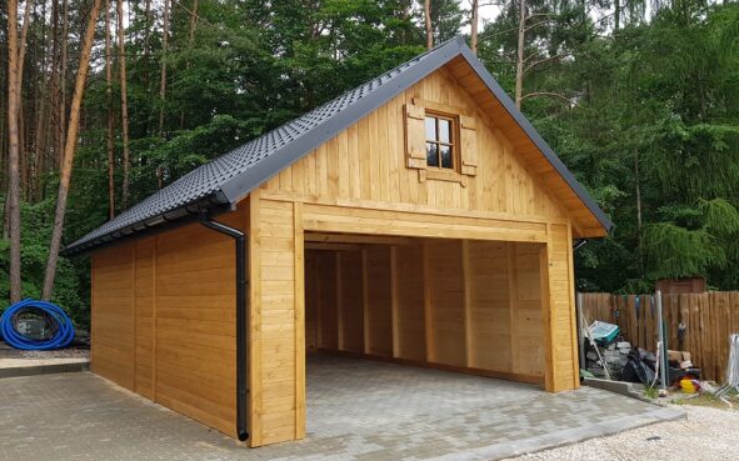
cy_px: 249
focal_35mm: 28
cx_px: 374
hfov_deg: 66.5
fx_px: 564
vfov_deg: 44.5
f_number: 1.7
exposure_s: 1/354
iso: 40
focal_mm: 4.2
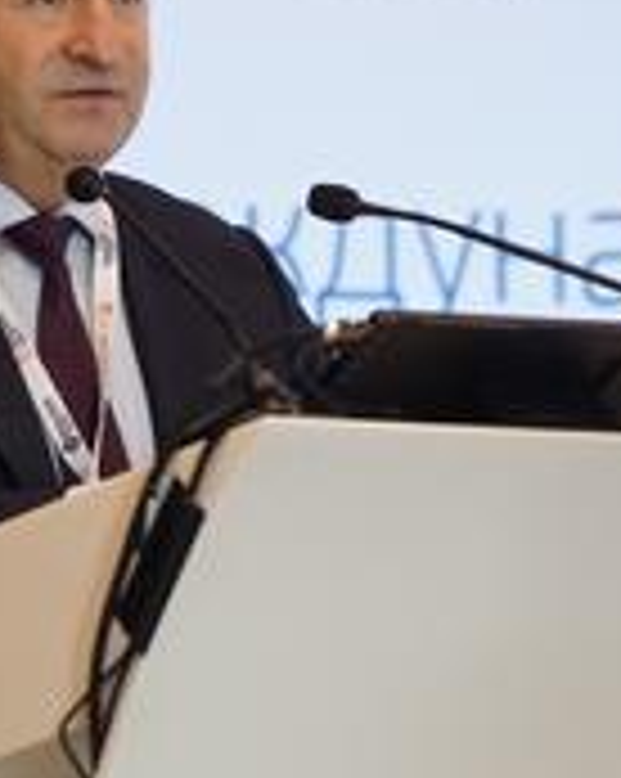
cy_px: 157
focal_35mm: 322
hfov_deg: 4.8
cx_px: 256
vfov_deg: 6.0
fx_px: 7411
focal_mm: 116
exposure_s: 1/200
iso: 2000
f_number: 2.8
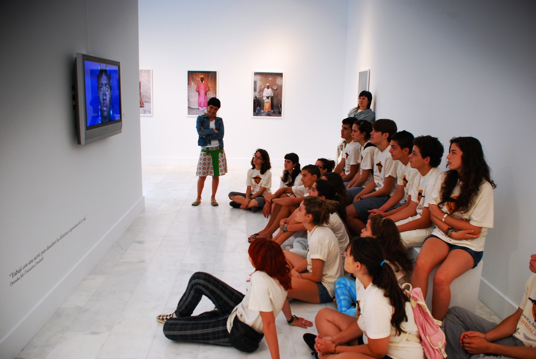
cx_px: 268
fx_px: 447
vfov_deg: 43.7
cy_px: 180
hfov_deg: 61.9
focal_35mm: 30
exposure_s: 1/25
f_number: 3.8
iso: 400
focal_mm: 20
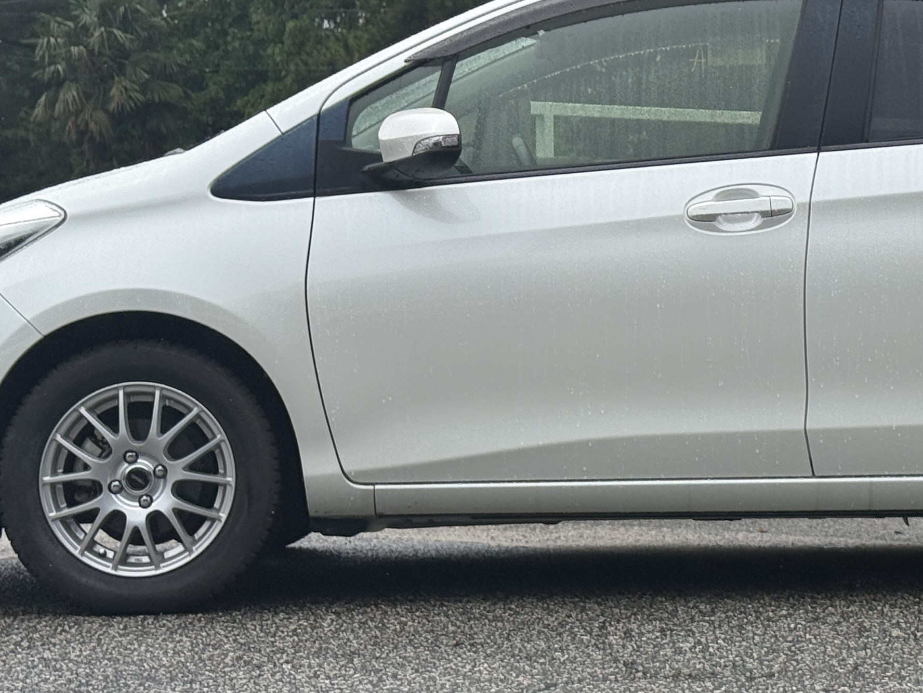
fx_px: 2906
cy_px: 228
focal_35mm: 109
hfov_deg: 17.9
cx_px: 681
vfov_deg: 13.6
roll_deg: +0.6
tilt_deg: +0.9
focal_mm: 6.76
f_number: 1.78
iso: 64
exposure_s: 1/3891
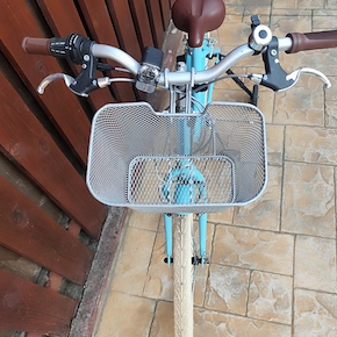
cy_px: 189
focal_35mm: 28
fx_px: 308
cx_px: 172
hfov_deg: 57.3
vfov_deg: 57.1
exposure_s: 1/102
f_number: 1.65
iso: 50
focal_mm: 6.19
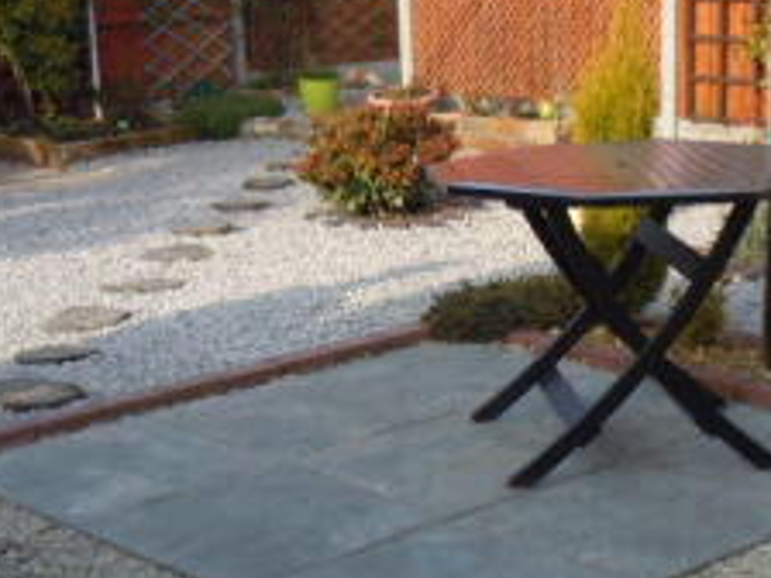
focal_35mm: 78
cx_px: 487
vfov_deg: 18.9
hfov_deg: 24.9
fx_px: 1737
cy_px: 373
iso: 100
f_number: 3.5
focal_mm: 5.4
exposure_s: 1/400
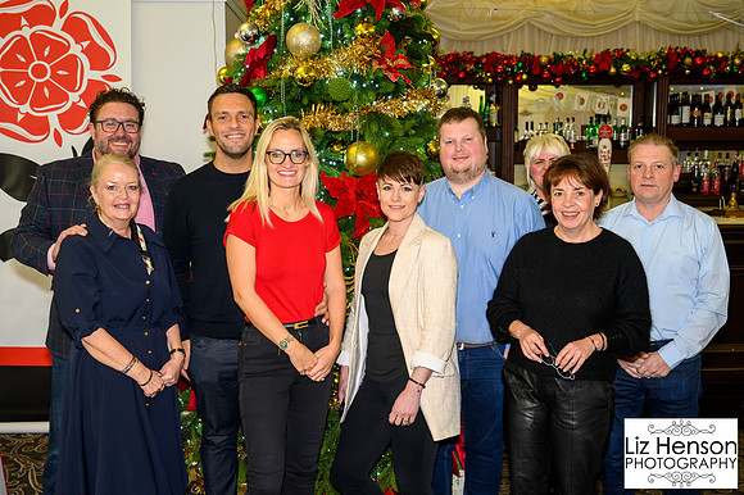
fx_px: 815
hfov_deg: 49.0
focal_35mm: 39
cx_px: 375
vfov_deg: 33.8
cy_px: 246
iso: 3200
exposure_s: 1/100
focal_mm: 36
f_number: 5
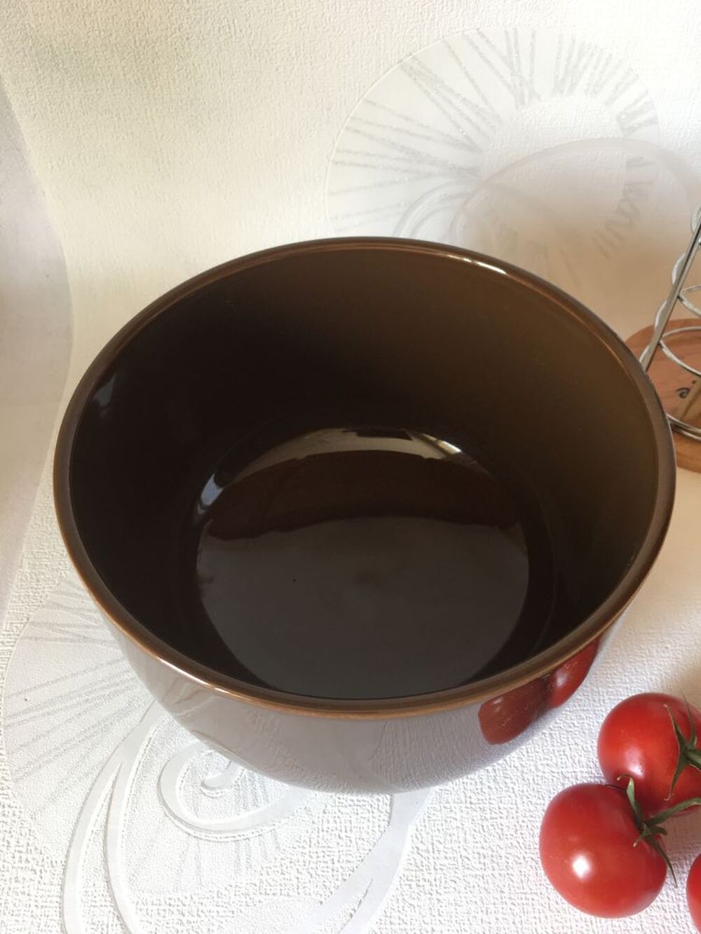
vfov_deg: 61.7
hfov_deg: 48.2
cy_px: 467
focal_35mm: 29
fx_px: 783
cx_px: 350
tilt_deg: -53.5
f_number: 2.2
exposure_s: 1/33
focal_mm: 4.15
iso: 50
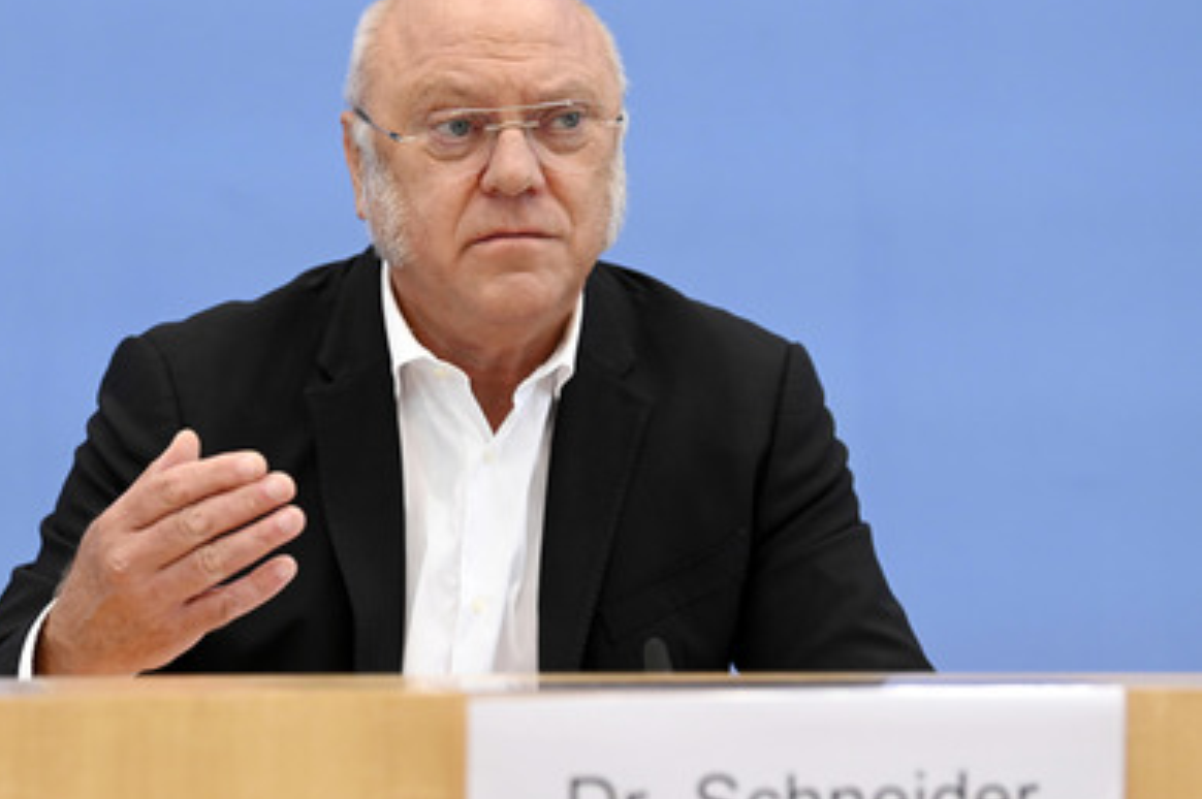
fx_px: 3336
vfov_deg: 13.7
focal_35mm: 100
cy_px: 390
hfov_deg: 20.4
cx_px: 507
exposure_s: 1/640
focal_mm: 86
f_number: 4.5
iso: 2500
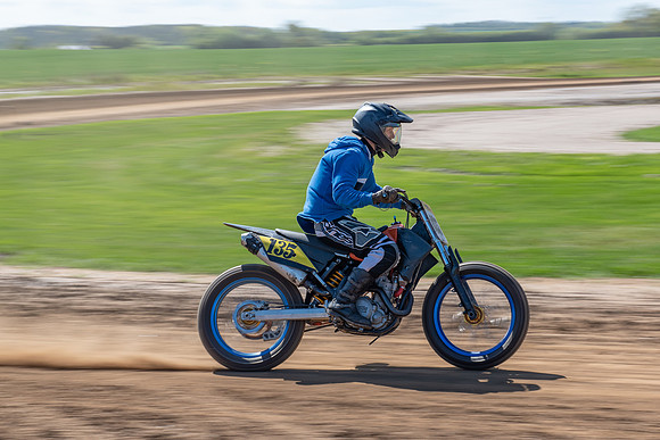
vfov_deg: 17.4
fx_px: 1440
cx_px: 367
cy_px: 243
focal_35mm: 79
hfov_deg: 25.8
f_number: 8
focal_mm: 70
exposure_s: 1/125
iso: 200
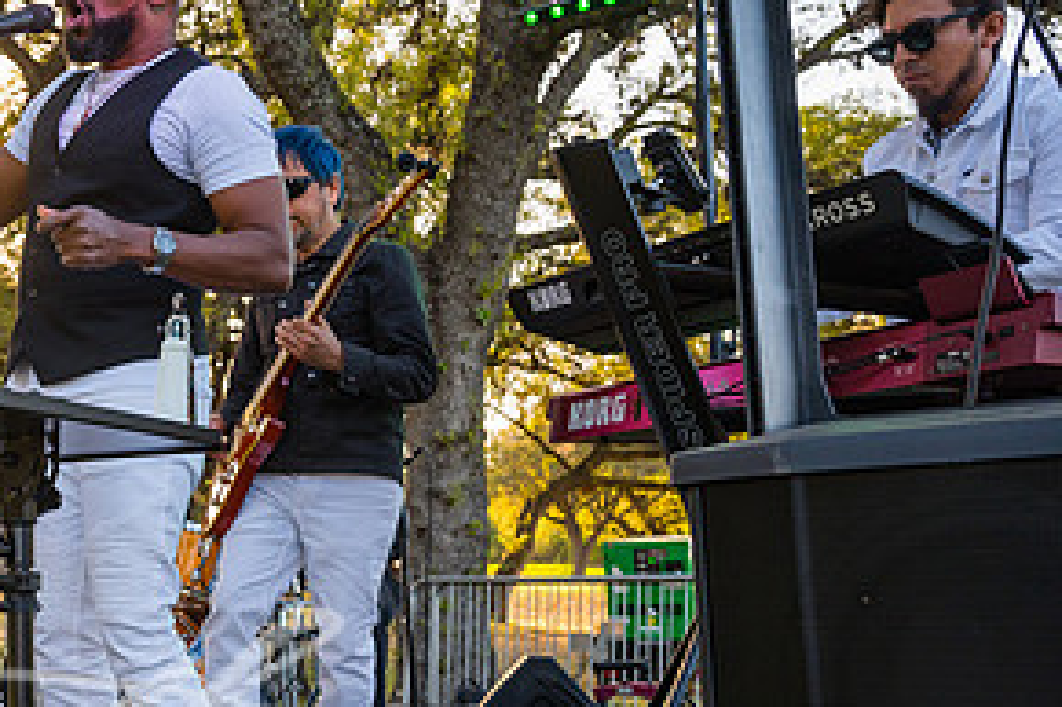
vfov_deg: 28.0
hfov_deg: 38.6
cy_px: 403
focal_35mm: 48
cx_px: 132
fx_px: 1415
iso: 800
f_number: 4.5
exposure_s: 1/1000
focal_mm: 24
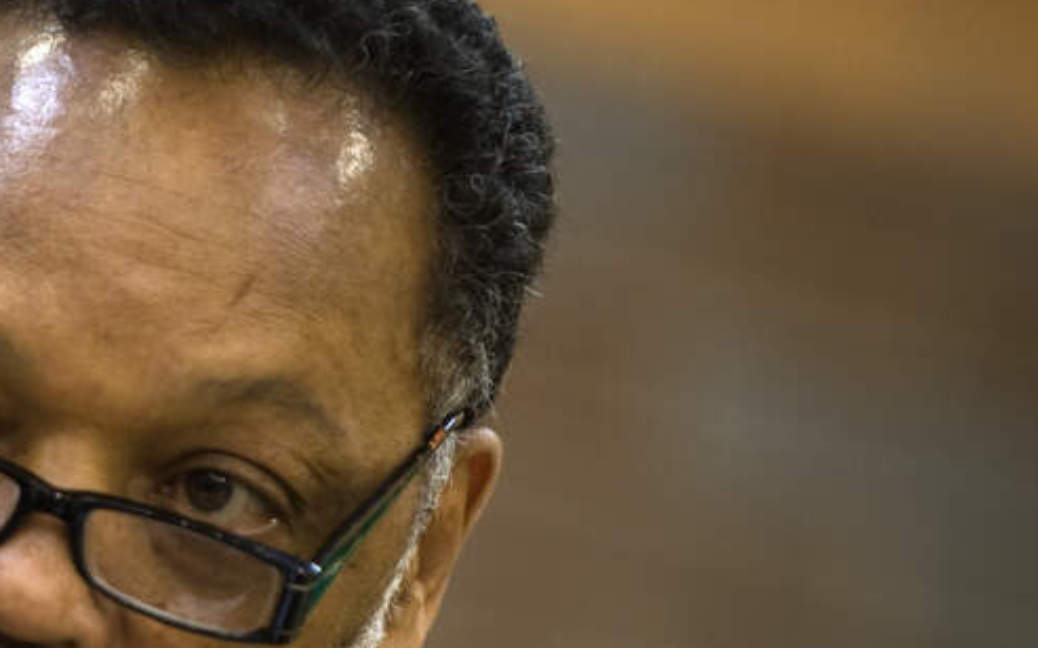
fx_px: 13323
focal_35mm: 471
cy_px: 608
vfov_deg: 2.8
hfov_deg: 4.5
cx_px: -78
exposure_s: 1/60
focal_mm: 190
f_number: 2.8
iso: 800
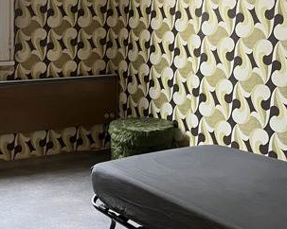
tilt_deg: -5.3
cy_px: 44
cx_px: 81
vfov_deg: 22.5
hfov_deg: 28.0
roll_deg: -0.9
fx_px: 569
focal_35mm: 67
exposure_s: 1/50
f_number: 1.6
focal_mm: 5.1
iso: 400
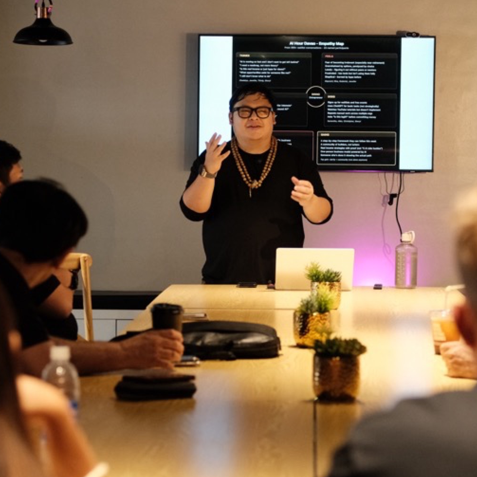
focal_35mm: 114
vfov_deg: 15.3
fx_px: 1777
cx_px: 170
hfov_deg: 15.3
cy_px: 259
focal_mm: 50
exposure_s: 1/200
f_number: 2.8
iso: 2500
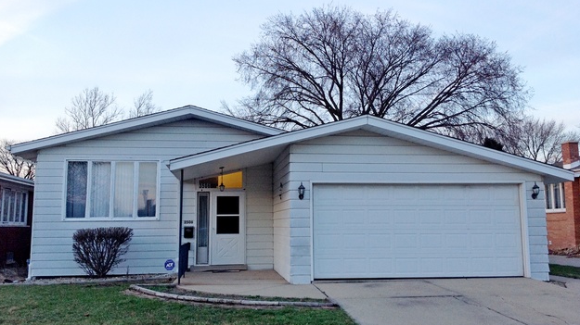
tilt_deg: +7.2
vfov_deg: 30.4
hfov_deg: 51.6
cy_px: 153
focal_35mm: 39
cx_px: 289
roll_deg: -1.2
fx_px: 600
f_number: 2.4
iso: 80
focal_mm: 4.28
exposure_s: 1/120
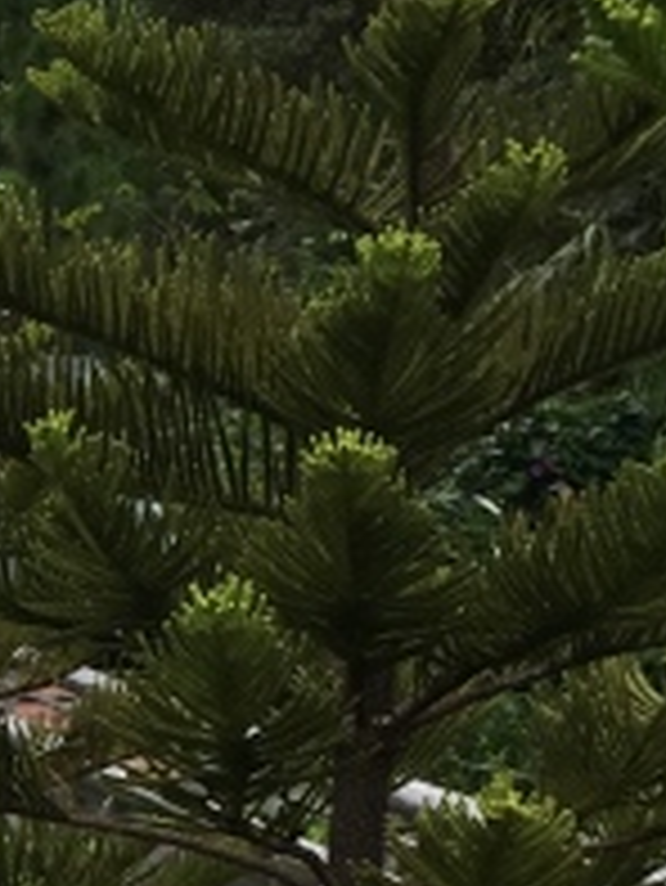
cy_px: 1203
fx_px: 4023
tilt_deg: -8.7
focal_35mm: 157
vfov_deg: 12.1
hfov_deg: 8.8
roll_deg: -0.8
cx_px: -774
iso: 25
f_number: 2.2
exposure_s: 1/458
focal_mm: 4.15
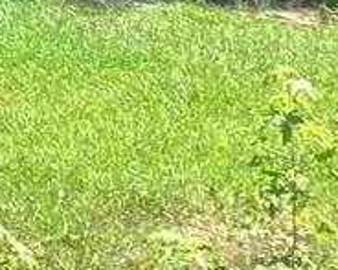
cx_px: -468
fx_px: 2110
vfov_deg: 7.2
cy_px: -187
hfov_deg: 8.4
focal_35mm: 211
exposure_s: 1/342
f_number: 2.4
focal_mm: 3.3
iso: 25
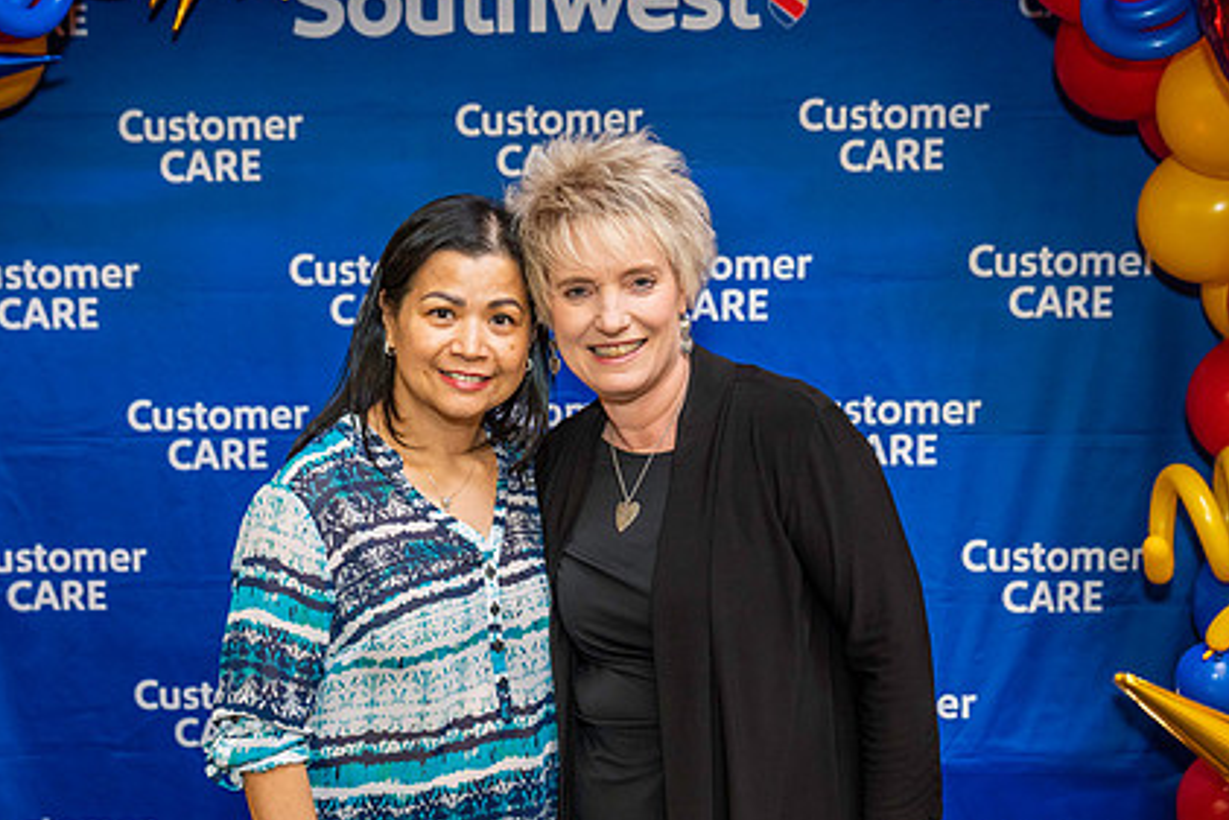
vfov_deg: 26.5
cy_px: 474
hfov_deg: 38.8
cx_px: 560
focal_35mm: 51
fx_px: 1742
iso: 2000
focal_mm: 37
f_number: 4
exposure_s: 1/160
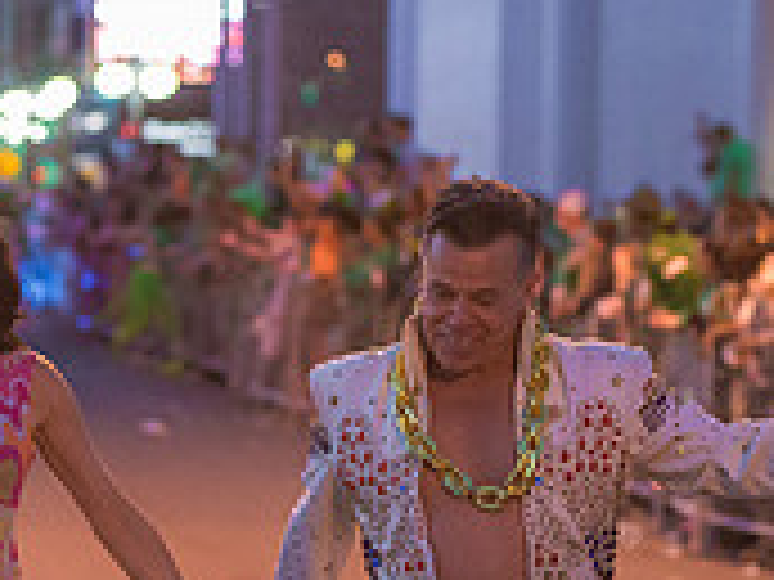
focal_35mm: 227
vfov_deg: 6.5
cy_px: 465
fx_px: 5076
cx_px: 338
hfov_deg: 8.7
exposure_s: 1/250
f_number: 2.8
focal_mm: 70
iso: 5600
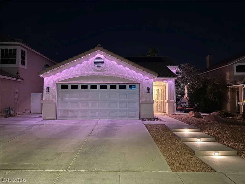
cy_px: 92
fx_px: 170
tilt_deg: +3.3
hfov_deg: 71.6
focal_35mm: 24
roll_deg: -0.2
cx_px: 122
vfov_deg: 56.8
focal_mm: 6.76
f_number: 1.78
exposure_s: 1/13
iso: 1250
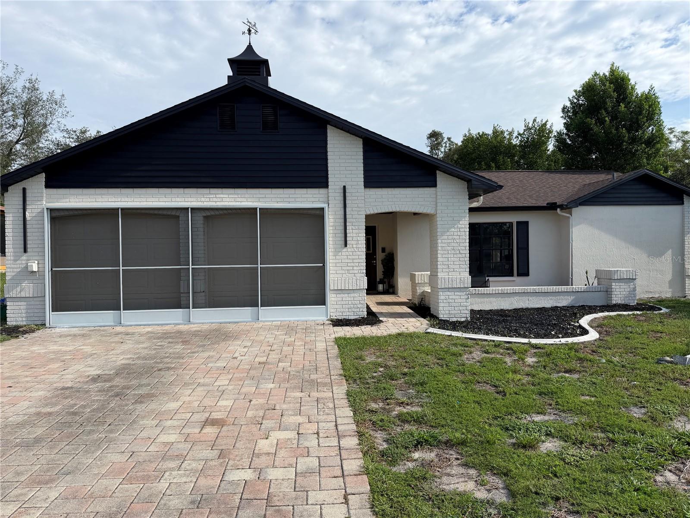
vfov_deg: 56.8
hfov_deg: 71.6
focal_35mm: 24
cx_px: 345
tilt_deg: -0.1
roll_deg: +1.5
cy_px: 259
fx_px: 478
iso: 80
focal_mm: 6.76
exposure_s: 1/4975
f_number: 1.78
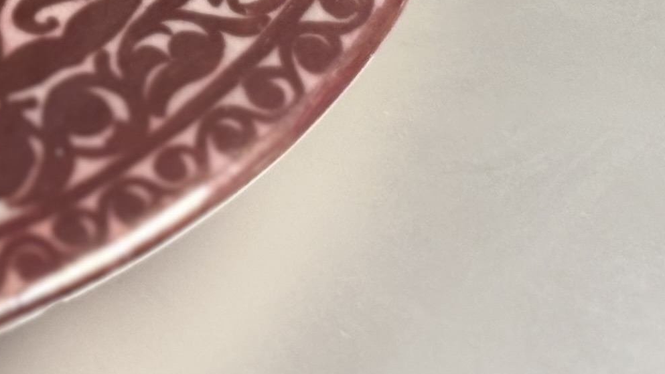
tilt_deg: -45.5
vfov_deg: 5.2
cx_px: -545
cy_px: -312
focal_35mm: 230
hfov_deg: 9.0
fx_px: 4056
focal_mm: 5.96
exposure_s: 1/50
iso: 125
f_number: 1.6
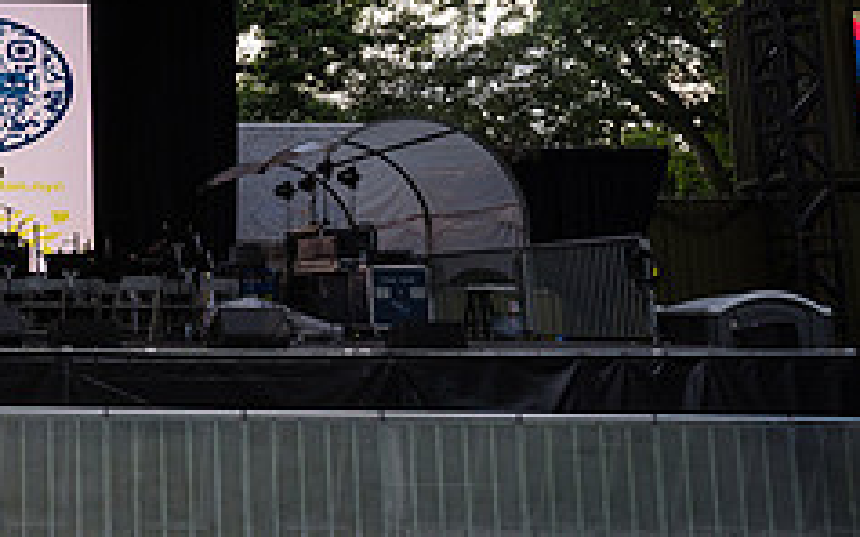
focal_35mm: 60
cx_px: -185
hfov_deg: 29.1
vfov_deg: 21.3
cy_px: 100
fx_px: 1406
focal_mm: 24
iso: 400
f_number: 5.6
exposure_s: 1/400
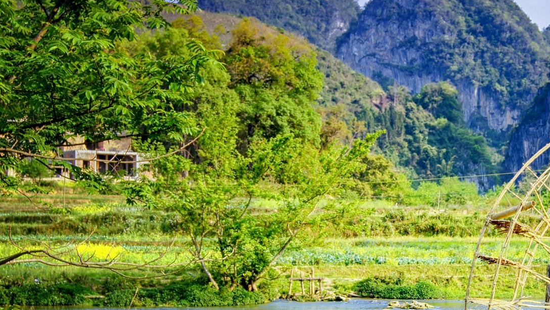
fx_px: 1137
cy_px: 229
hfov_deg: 26.7
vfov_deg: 15.4
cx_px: 428
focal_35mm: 78
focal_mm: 30
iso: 100
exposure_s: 1/80
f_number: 8
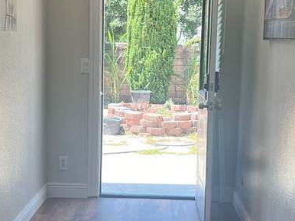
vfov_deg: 21.3
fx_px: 588
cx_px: 151
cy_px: 115
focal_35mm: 69
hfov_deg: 28.2
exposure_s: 1/304
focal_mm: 5.7
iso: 50
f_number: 1.5
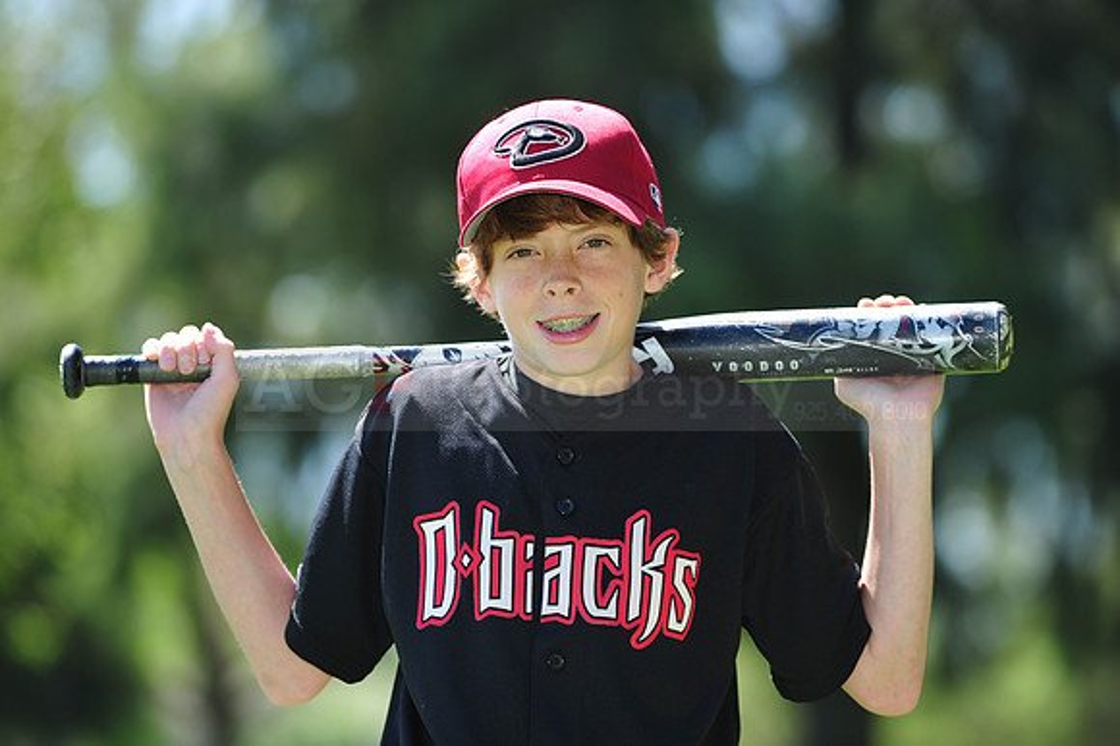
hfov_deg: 10.3
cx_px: 560
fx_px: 6218
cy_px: 373
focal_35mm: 200
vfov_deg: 6.9
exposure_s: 1/400
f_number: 4.5
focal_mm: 200
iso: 200
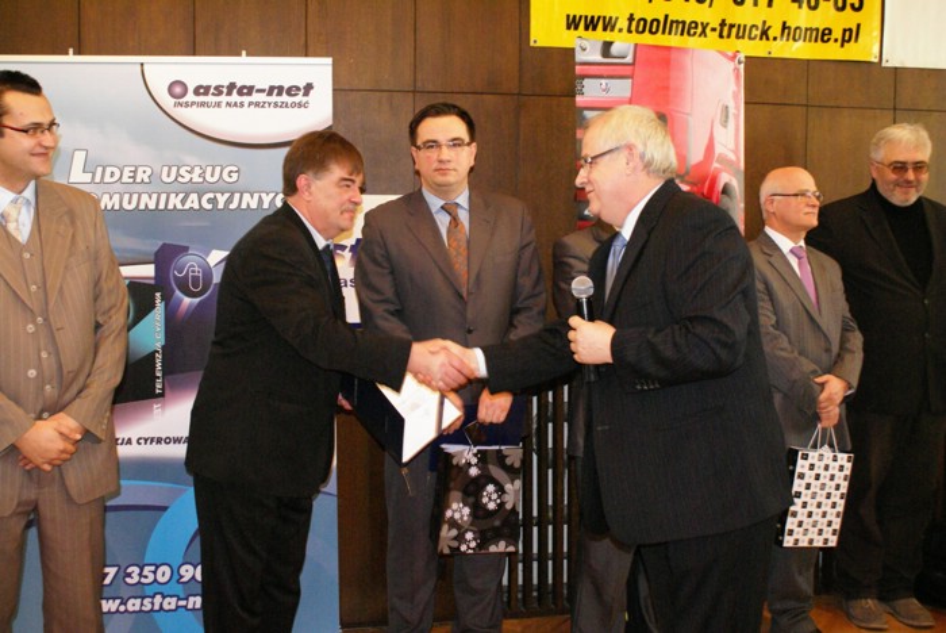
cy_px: 316
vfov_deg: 34.3
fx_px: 1026
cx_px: 473
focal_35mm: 39
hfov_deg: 49.5
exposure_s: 1/20
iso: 1600
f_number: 4.5
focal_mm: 26
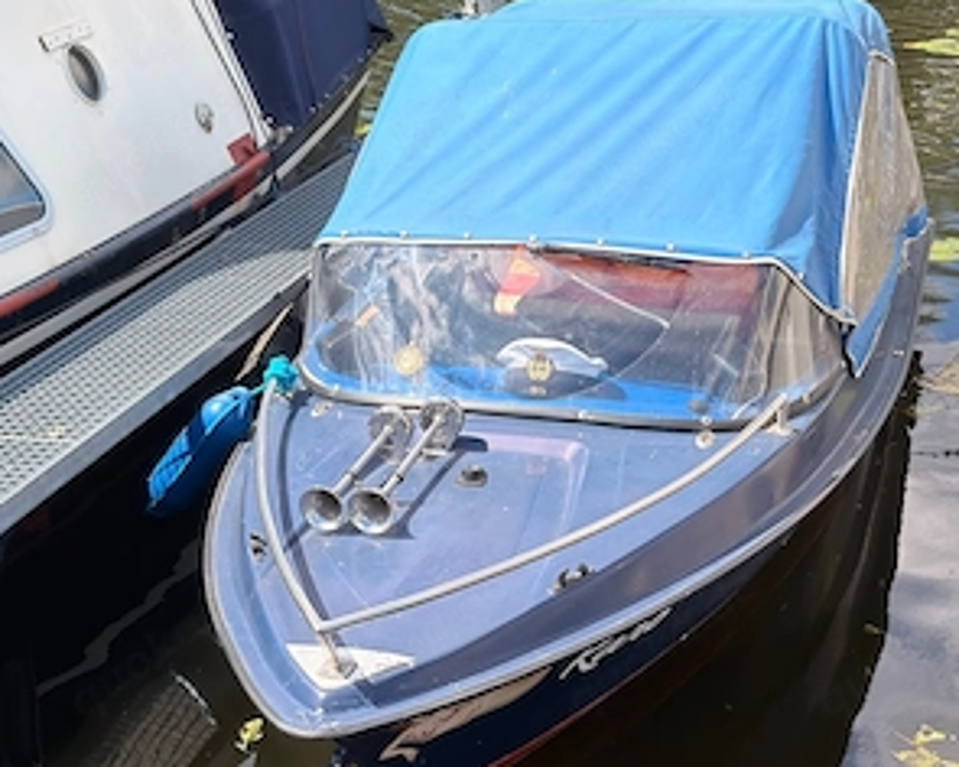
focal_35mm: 57
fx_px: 1618
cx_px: 484
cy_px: 426
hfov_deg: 33.0
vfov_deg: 26.7
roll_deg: +1.5
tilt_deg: -22.3
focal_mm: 6.76
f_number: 1.78
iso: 80
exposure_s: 1/2985
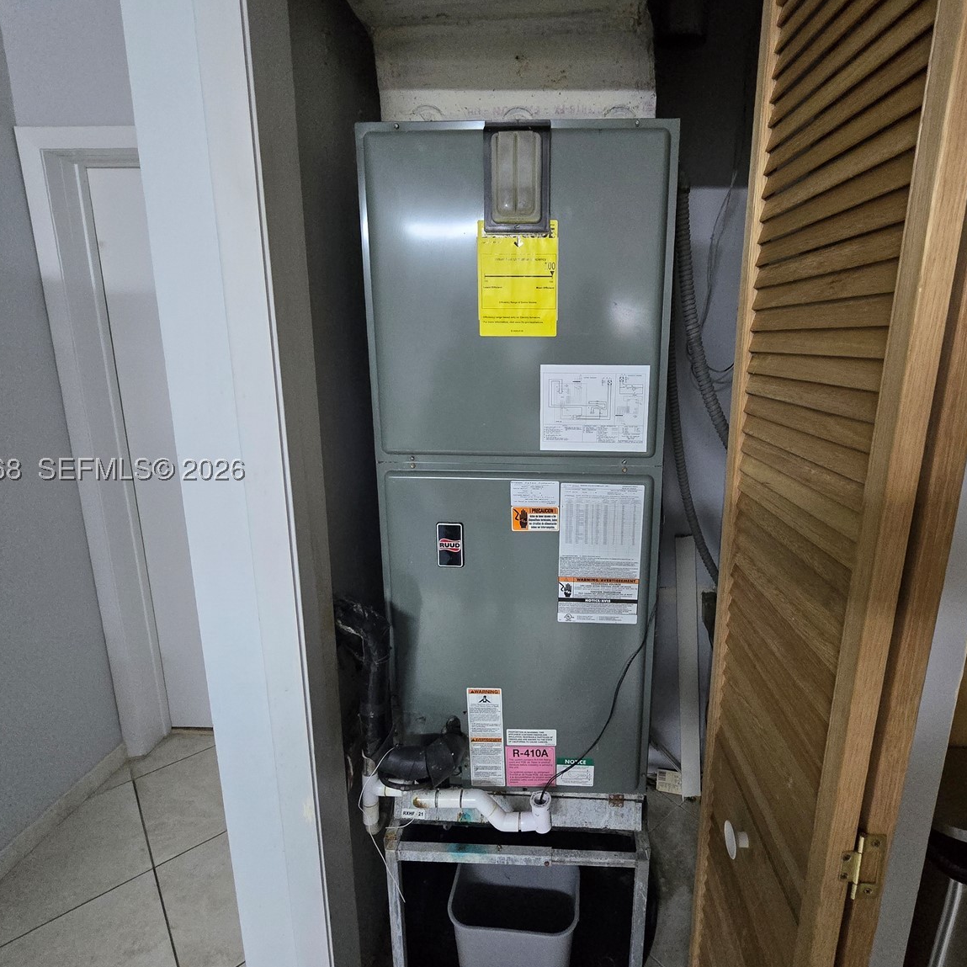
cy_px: 475
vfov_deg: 87.4
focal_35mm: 16
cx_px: 541
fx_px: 506
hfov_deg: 87.0
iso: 1250
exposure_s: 1/60
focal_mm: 2.2
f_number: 2.2
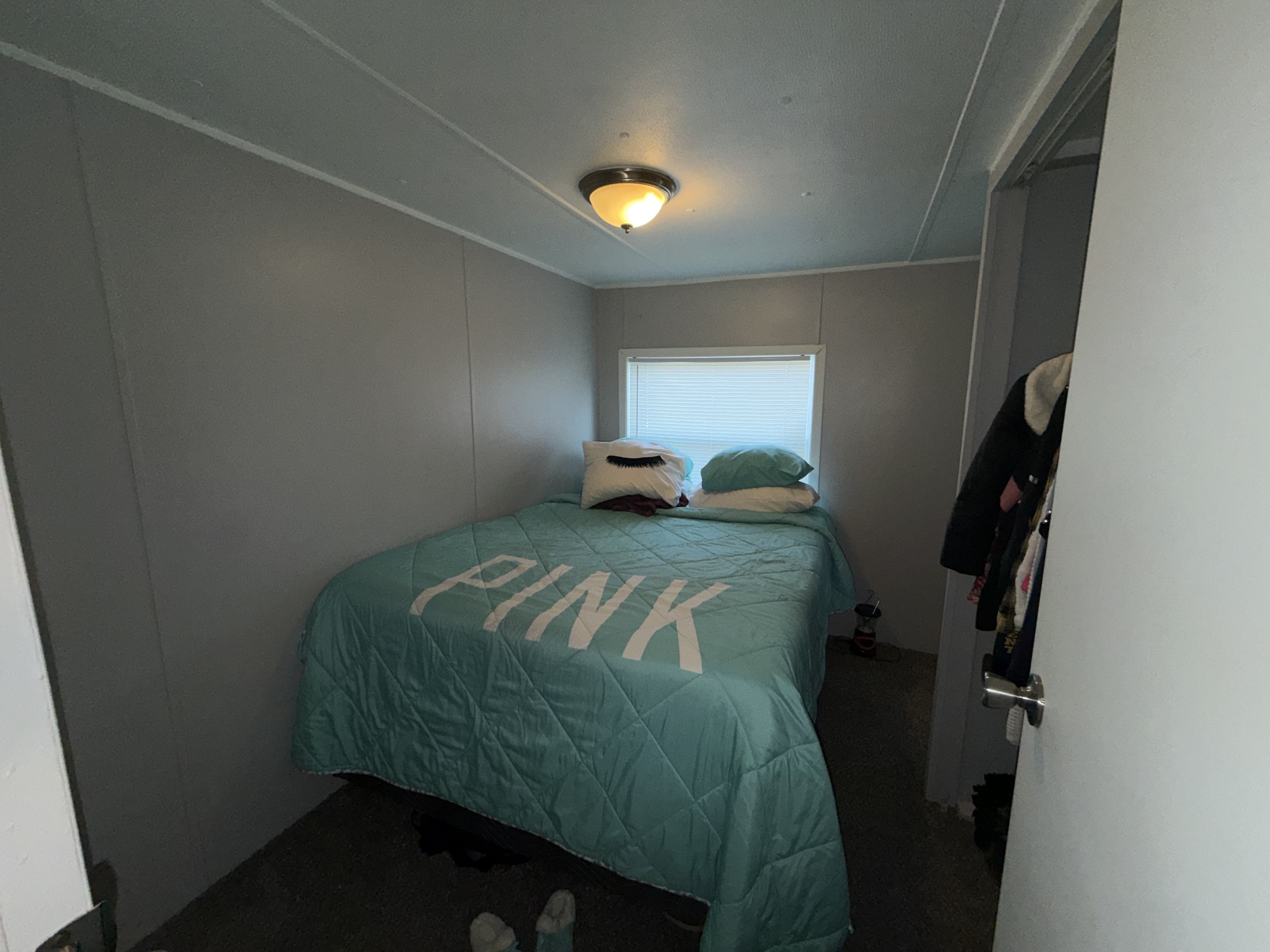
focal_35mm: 14
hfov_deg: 102.1
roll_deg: +0.3
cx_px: 635
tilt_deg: -11.0
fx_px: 514
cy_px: 476
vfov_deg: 85.7
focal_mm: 2.22
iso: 50
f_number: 2.2
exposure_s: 1/60
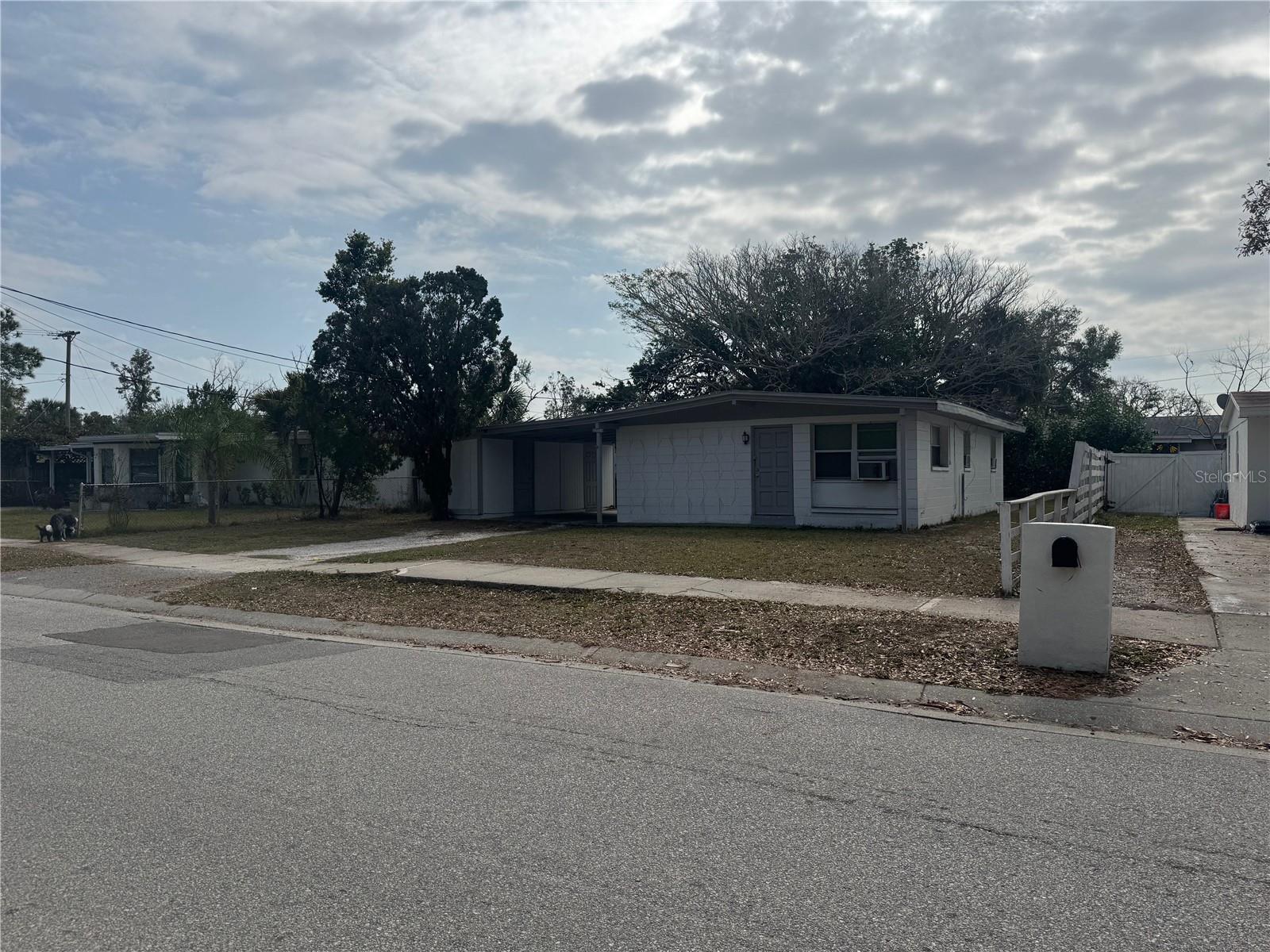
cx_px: 635
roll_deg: -0.1
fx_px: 881
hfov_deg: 71.6
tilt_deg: -1.0
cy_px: 476
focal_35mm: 24
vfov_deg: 56.8
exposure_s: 1/12346
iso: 80
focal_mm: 6.76
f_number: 1.78
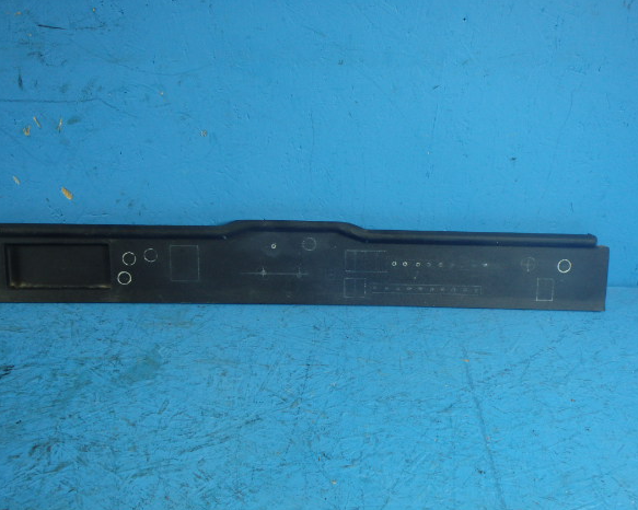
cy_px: 251
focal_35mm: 30
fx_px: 566
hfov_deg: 58.7
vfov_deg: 48.5
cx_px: 294
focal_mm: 5
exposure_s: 1/30
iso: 200
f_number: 3.9
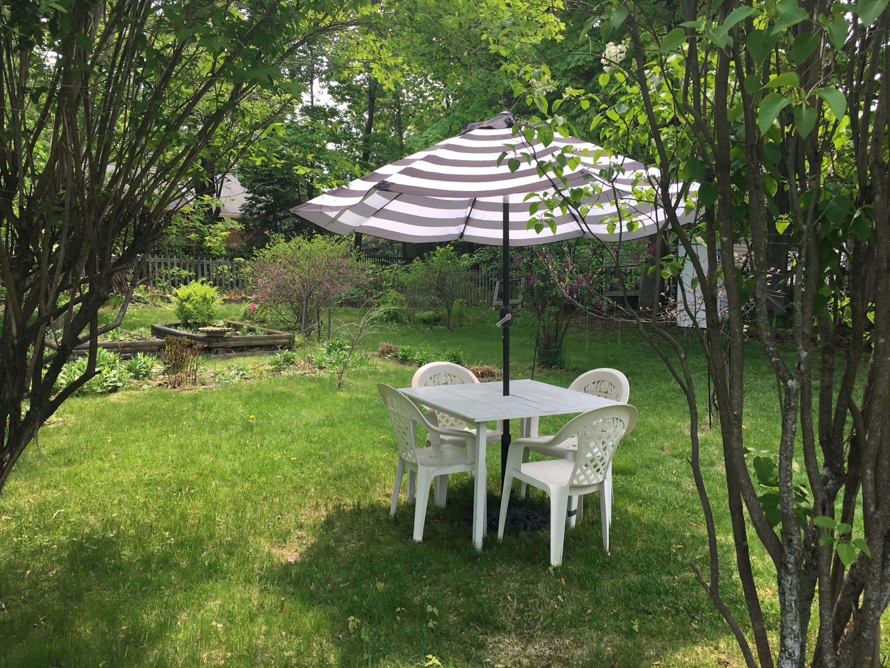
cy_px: 334
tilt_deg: -4.5
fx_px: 746
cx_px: 445
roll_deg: -0.1
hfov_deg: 61.7
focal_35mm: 29
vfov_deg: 48.2
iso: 25
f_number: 2.2
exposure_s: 1/442
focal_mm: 4.15
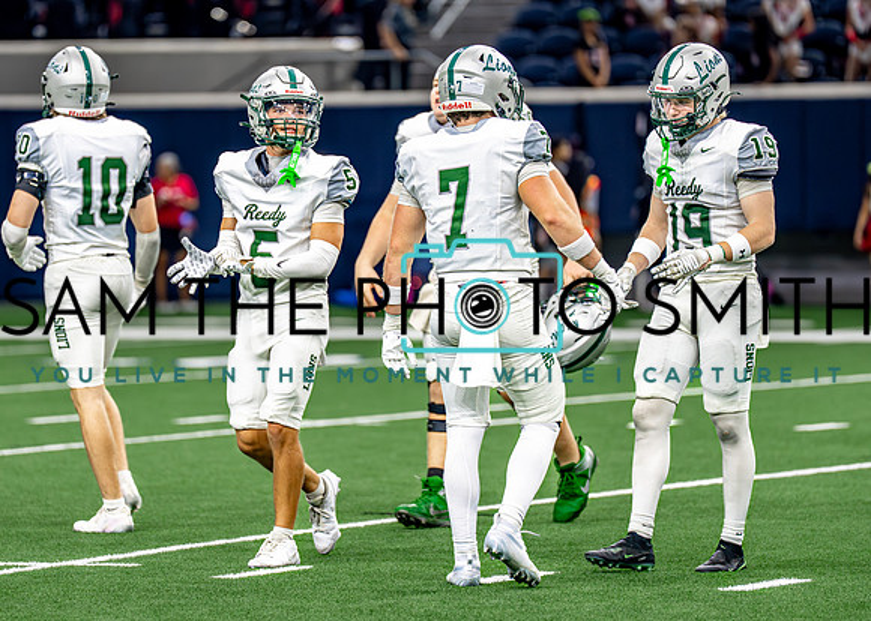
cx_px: 373
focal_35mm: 269
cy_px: 256
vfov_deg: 5.4
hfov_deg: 7.5
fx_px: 6651
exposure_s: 1/400
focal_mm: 200
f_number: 2.8
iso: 1000
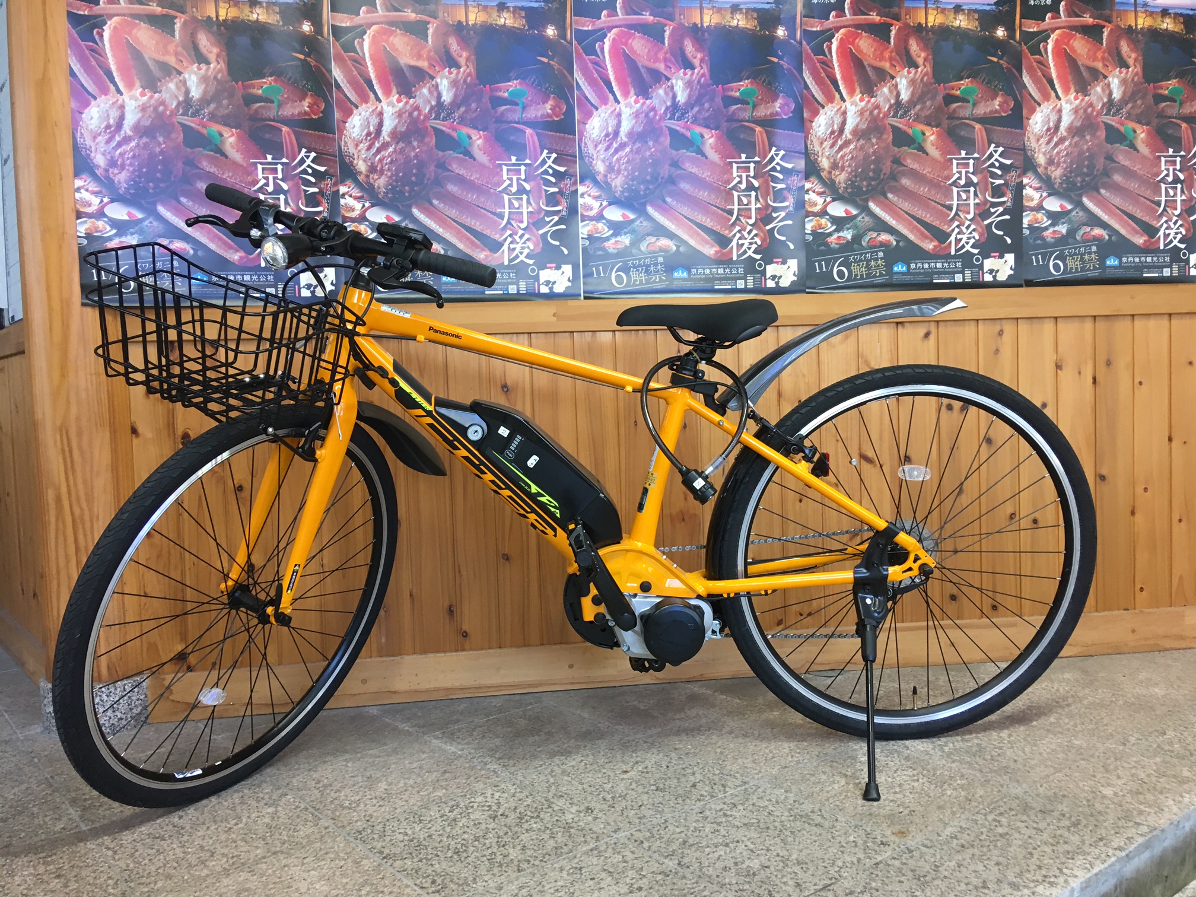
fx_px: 1002
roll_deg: +2.2
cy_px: 448
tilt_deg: -2.1
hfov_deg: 61.7
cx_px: 598
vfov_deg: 48.2
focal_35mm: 29
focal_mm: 4.15
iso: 80
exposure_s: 1/30
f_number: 2.2
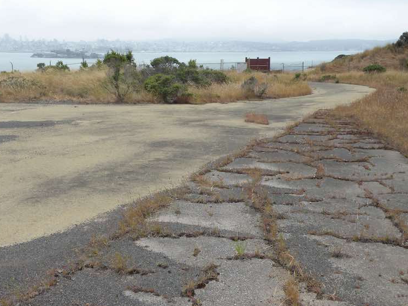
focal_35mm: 45
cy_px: 152
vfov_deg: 32.2
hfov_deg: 42.1
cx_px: 203
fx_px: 530
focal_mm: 7.4
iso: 64
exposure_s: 1/210
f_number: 6.3
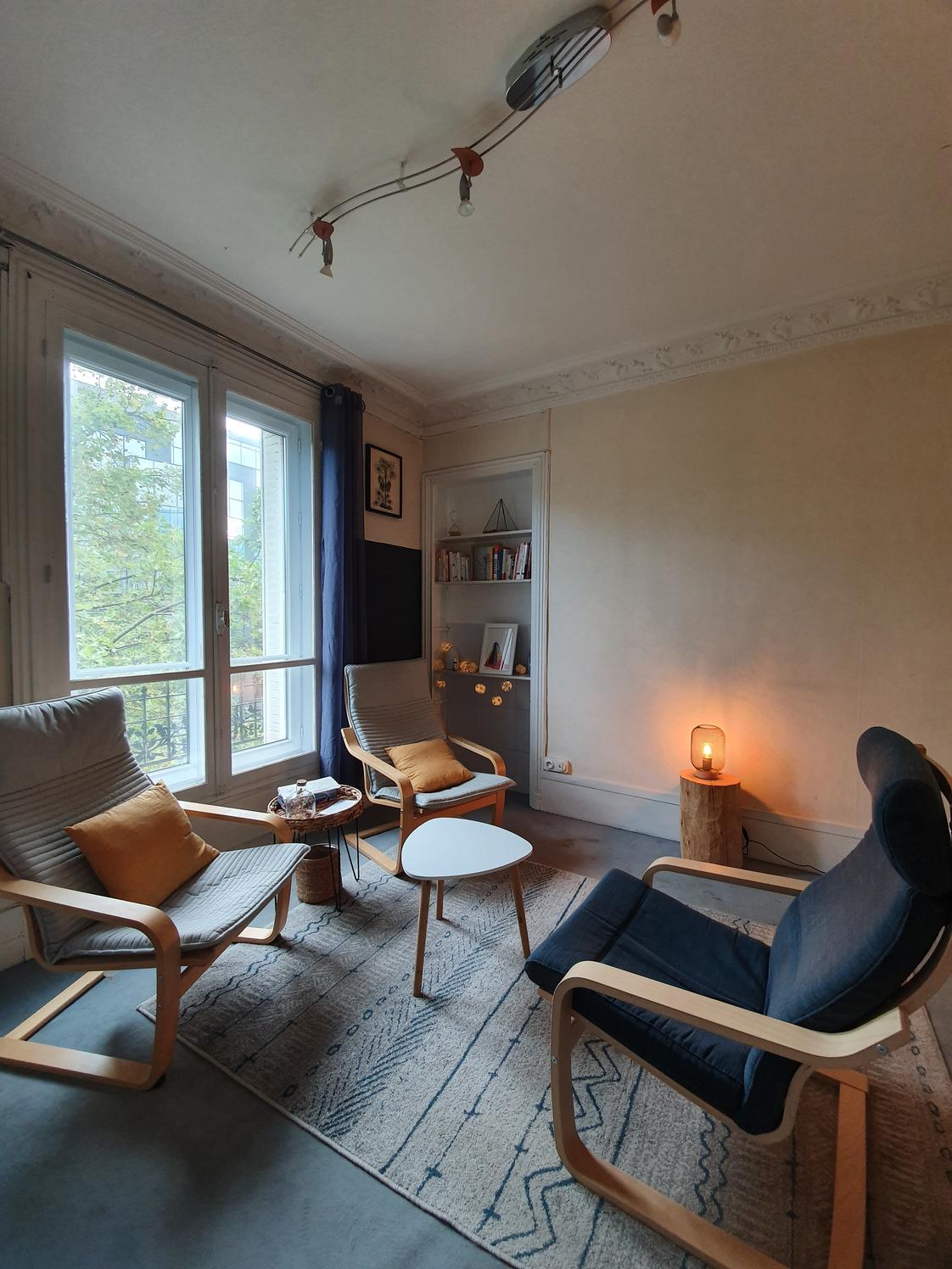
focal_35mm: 13
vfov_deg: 106.2
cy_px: 634
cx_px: 476
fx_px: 477
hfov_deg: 89.9
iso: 100
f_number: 2.2
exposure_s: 1/50
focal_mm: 1.8
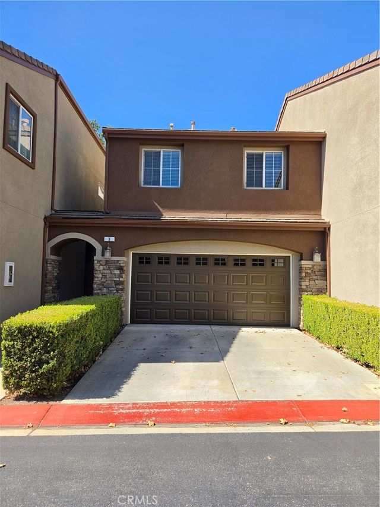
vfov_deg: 73.9
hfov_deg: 58.9
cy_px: 254
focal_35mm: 23
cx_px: 190
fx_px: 337
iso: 80
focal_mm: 5.4
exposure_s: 1/2593
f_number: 1.8
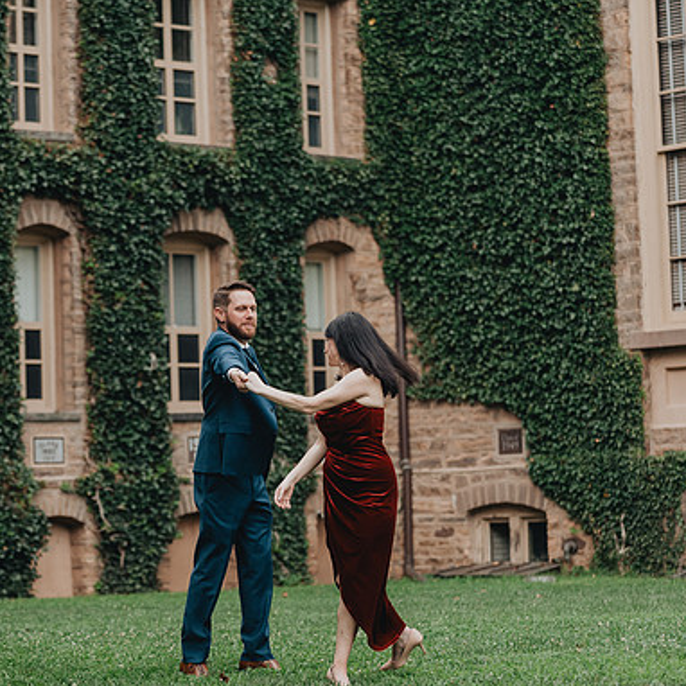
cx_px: 316
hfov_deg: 15.3
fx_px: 2556
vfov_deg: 15.3
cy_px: 328
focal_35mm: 114
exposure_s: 1/1000
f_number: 2.8
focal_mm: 80
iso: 800
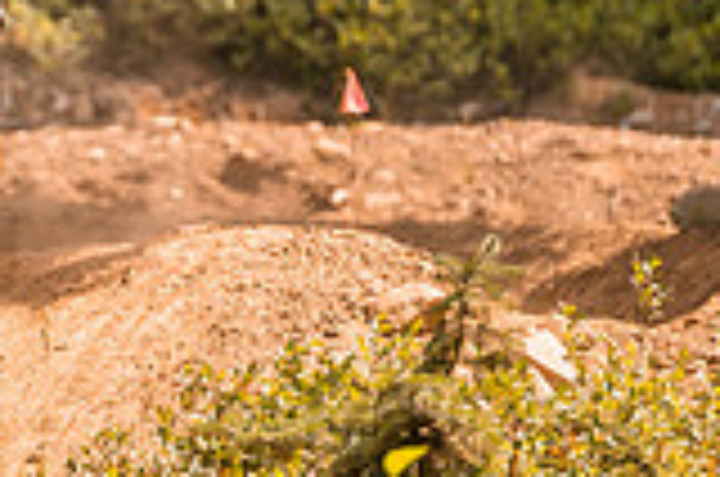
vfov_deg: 1.9
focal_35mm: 725
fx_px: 14471
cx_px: -328
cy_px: -243
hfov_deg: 2.8
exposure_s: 1/1600
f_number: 2.8
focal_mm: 200
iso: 200
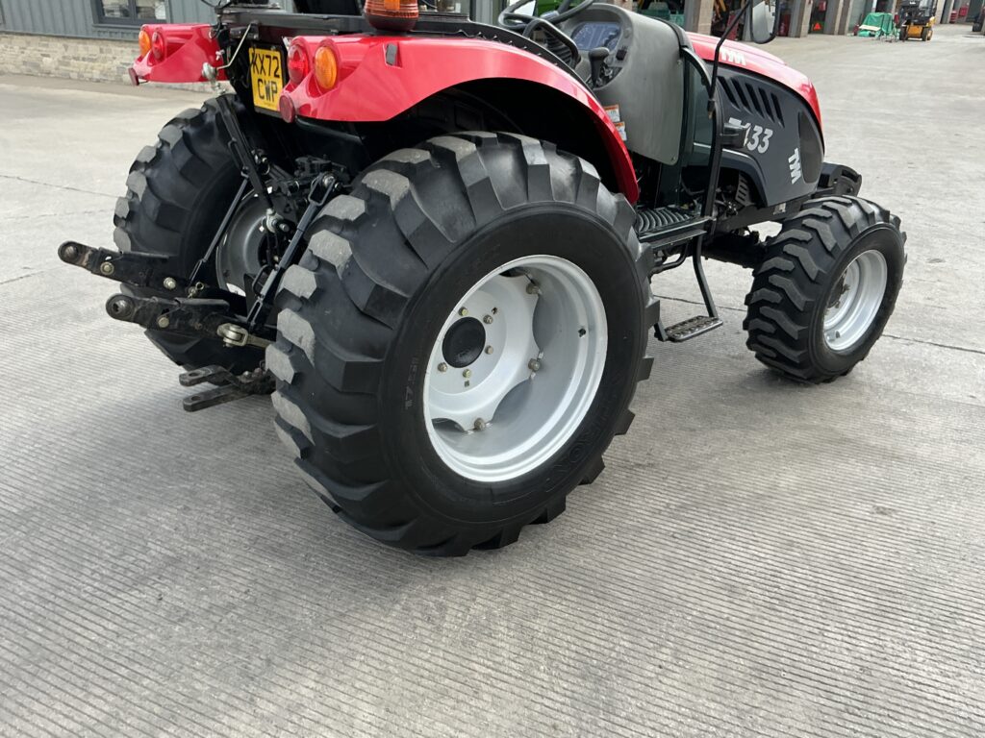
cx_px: 492
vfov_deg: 49.7
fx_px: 797
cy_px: 369
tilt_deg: -28.5
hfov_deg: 63.4
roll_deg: +0.3
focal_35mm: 28
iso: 25
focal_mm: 3
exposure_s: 1/495
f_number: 1.8
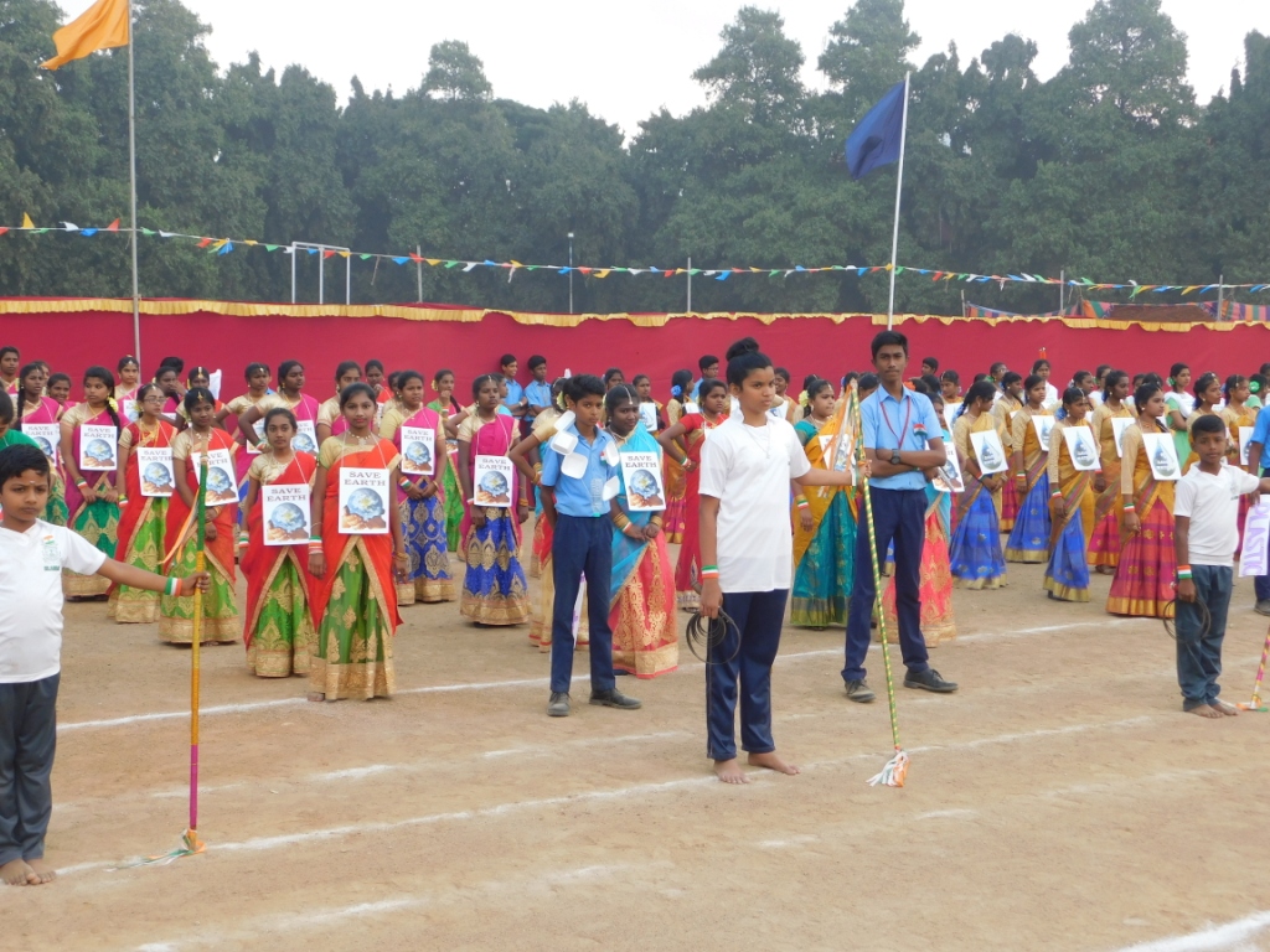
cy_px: 476
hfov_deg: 42.1
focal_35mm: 45
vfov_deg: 32.2
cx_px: 635
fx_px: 1651
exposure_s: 1/250
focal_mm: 8
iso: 125
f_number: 3.7
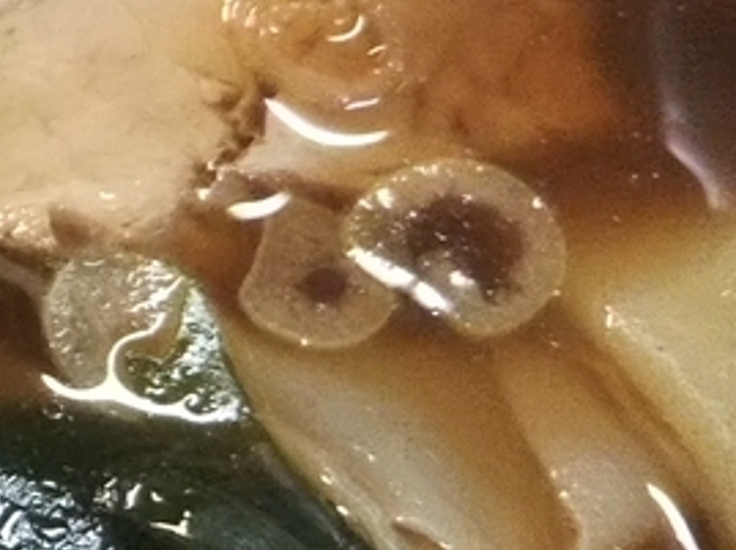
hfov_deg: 13.3
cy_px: -22
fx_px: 2845
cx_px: -577
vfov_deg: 10.9
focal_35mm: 134
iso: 200
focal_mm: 4
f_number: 2.2
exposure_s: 1/30
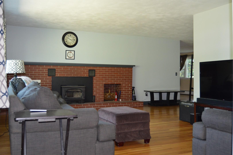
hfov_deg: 53.2
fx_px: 233
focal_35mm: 36
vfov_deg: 36.8
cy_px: 78
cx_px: 116
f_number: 3.8
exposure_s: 1/60
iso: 1100
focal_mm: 24
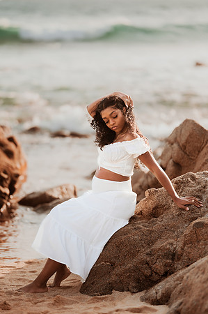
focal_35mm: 135
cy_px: 157
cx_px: 104
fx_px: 1173
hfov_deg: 10.1
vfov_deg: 15.2
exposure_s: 1/6400
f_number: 1.8
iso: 125
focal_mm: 135
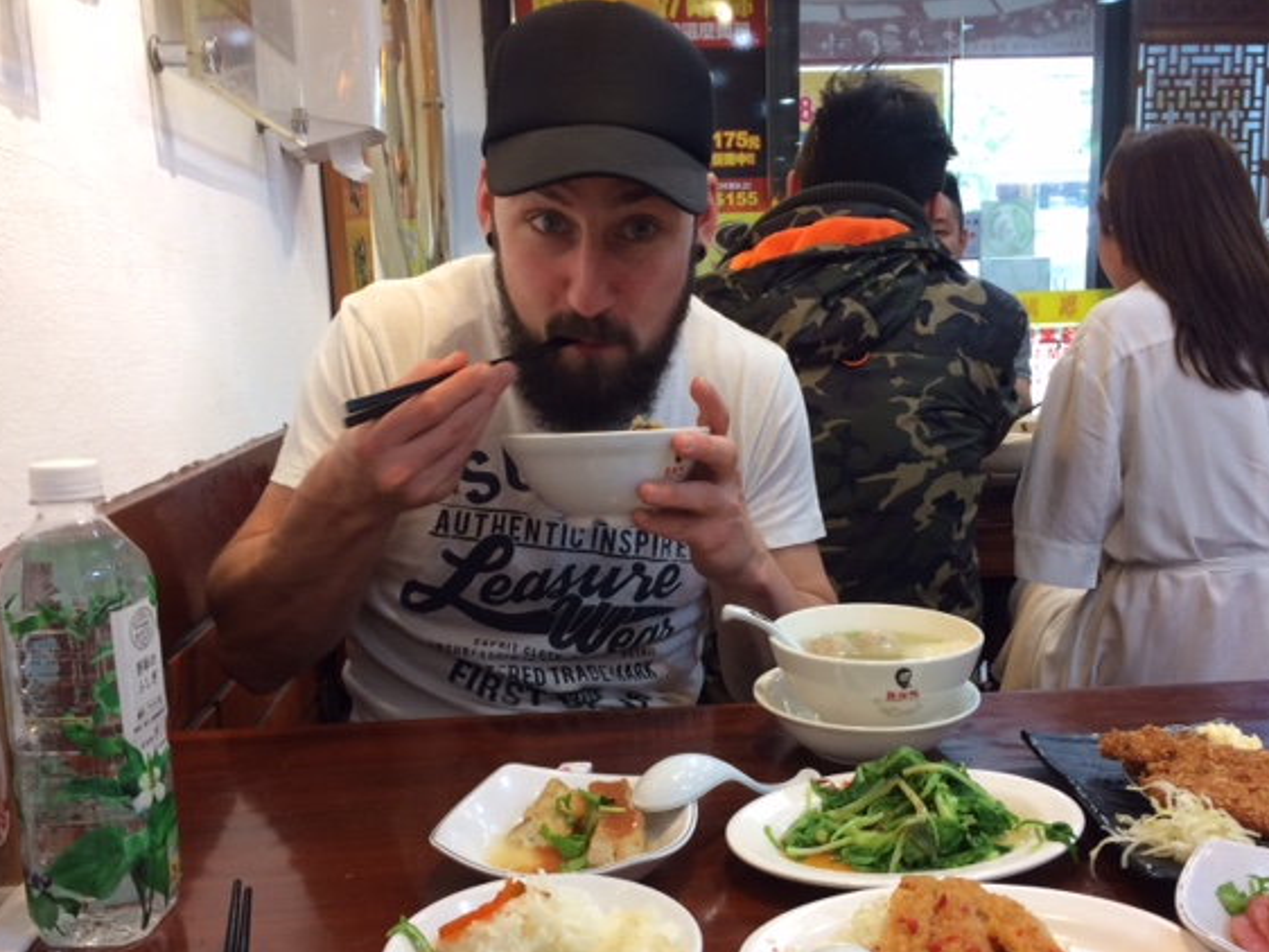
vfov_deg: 42.9
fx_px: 1210
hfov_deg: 55.3
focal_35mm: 33
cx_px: 671
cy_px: 521
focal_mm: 4.15
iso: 64
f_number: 2.2
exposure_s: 1/30
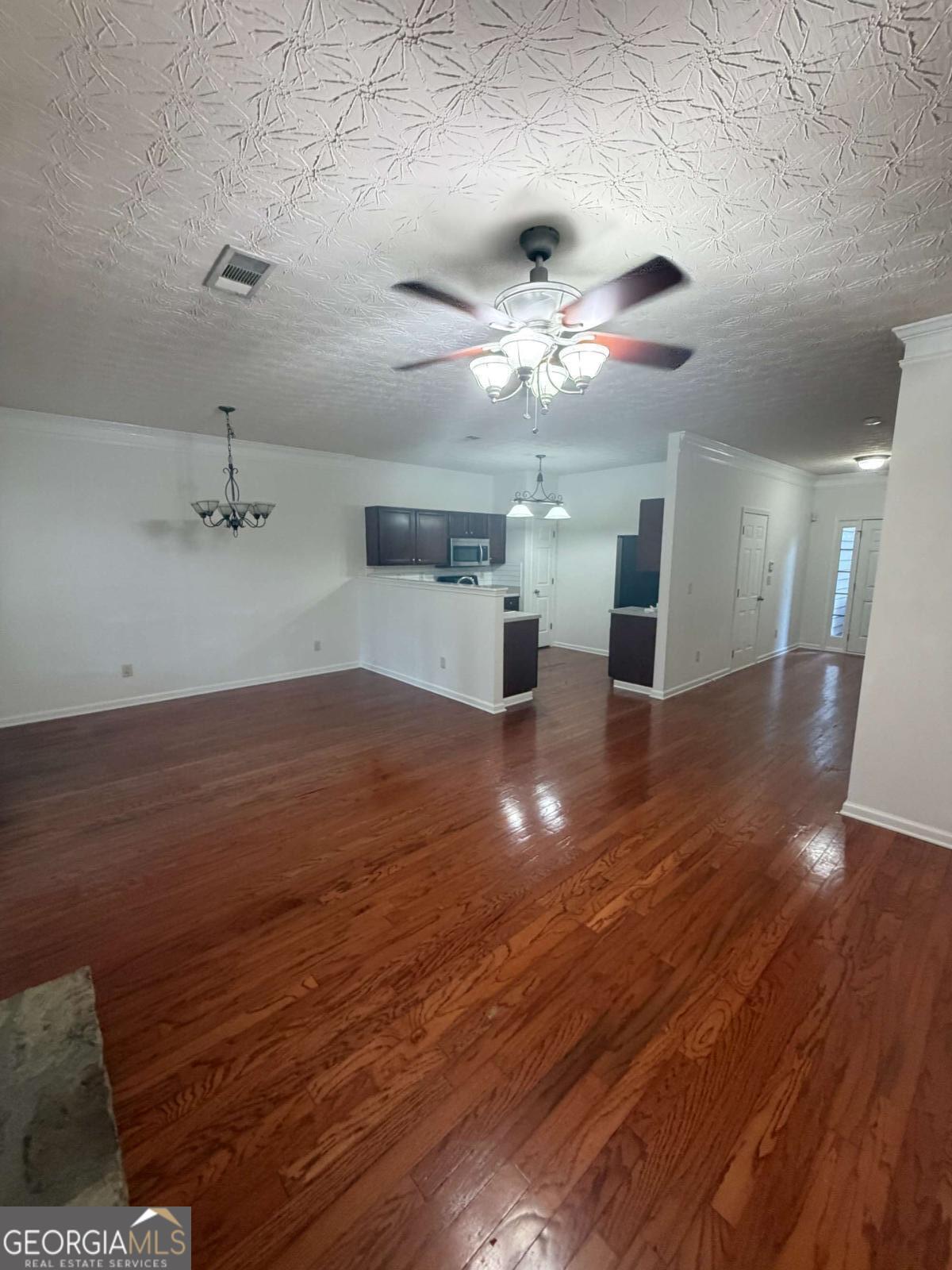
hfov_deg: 85.7
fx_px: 513
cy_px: 635
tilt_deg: -9.5
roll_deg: -0.4
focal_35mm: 14
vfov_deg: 102.1
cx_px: 476
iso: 500
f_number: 2.2
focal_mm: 2.22
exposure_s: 1/60
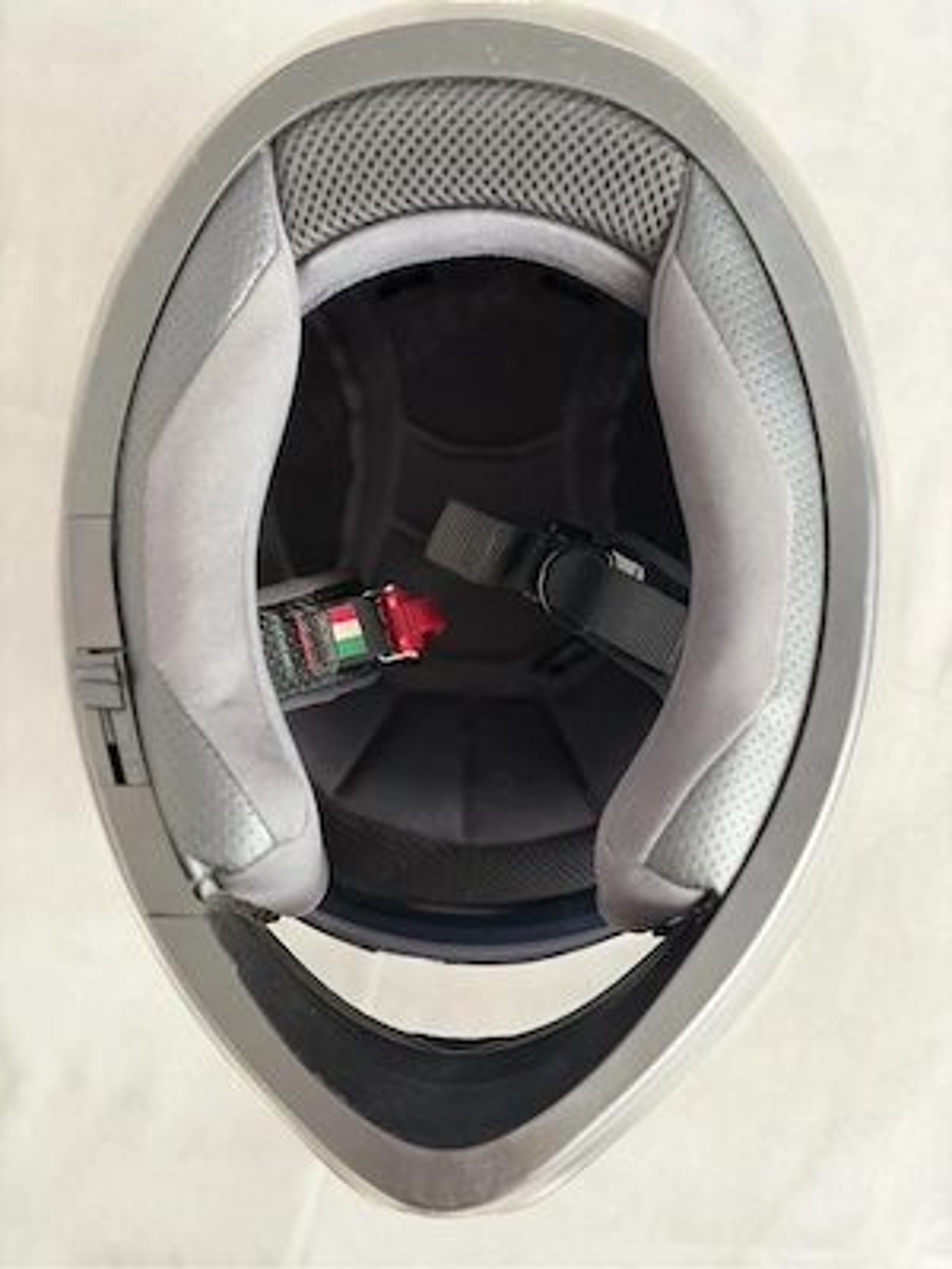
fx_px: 1760
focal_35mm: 48
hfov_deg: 30.3
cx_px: 476
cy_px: 634
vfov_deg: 39.7
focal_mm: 6.76
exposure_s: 1/48
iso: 250
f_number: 1.78
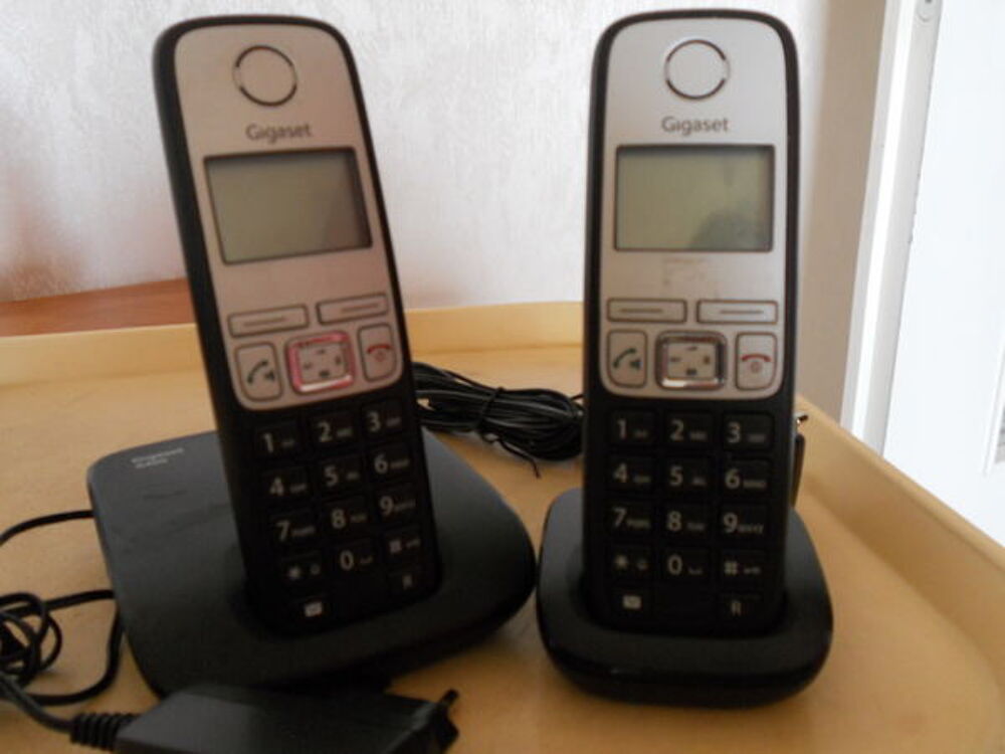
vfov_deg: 44.2
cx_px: 502
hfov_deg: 56.8
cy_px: 377
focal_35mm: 32
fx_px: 929
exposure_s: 1/30
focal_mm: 5.8
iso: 320
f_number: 3.5
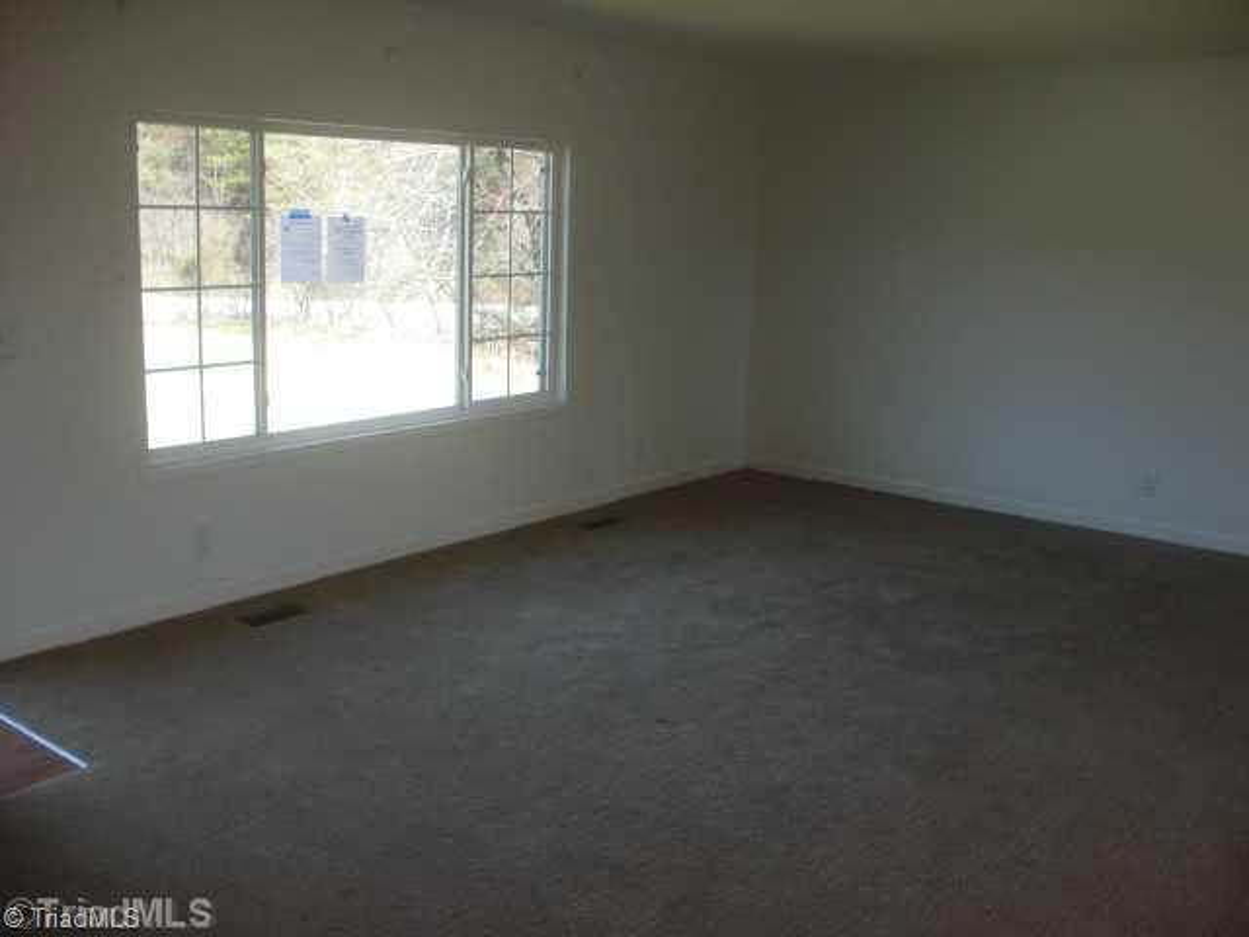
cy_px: 468
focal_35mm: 36
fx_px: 1299
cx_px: 624
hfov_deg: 51.4
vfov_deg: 39.7
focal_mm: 6.3
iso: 100
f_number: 2.8
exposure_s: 1/100
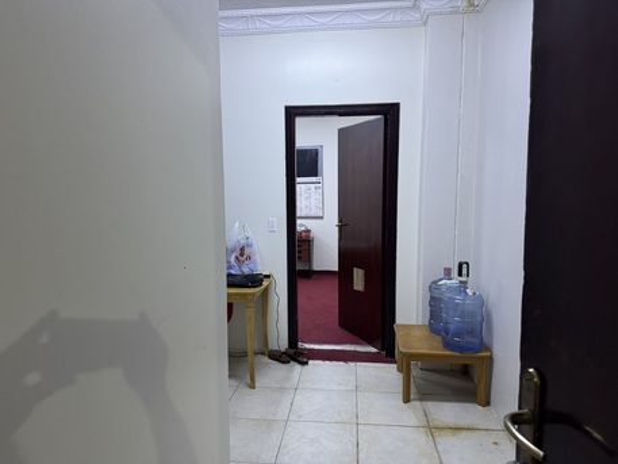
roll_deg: +0.7
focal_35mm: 24
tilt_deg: -4.6
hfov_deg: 71.6
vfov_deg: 56.8
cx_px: 309
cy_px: 232
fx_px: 429
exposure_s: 1/60
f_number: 1.78
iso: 400
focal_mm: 6.76
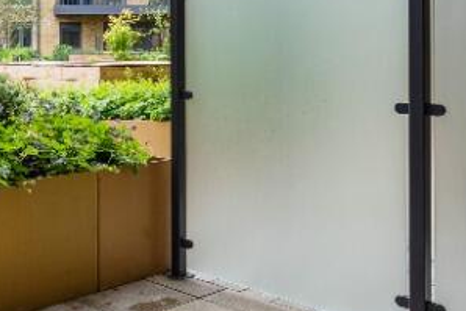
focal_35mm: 55
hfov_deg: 34.6
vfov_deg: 24.3
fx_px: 712
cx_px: 64
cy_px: 64
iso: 125
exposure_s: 1/40
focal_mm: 16
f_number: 10
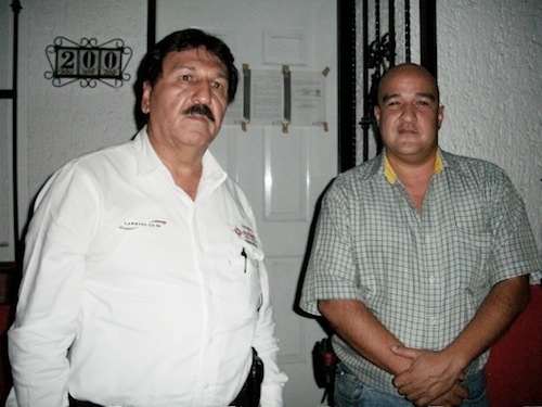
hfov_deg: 52.6
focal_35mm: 35
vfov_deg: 40.7
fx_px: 548
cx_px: 271
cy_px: 204
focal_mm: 6.3
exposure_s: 1/500
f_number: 3.1
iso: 200
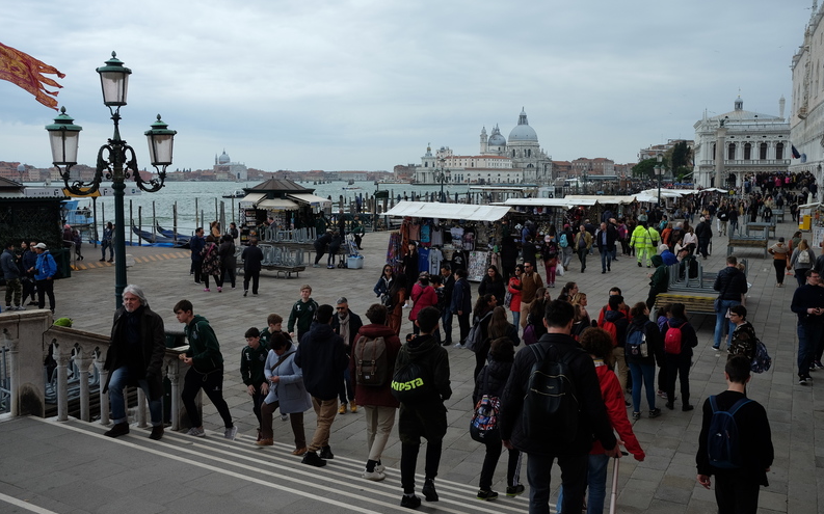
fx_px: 808
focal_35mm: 36
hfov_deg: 54.0
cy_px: 246
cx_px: 410
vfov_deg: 35.3
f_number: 4
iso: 200
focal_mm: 23
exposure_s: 1/210
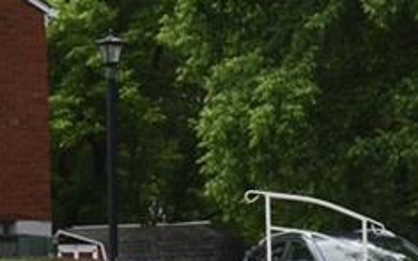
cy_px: 80
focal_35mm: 232
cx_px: -407
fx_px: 2643
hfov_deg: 8.6
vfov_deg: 5.6
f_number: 10
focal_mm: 35
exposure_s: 1/200
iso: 100
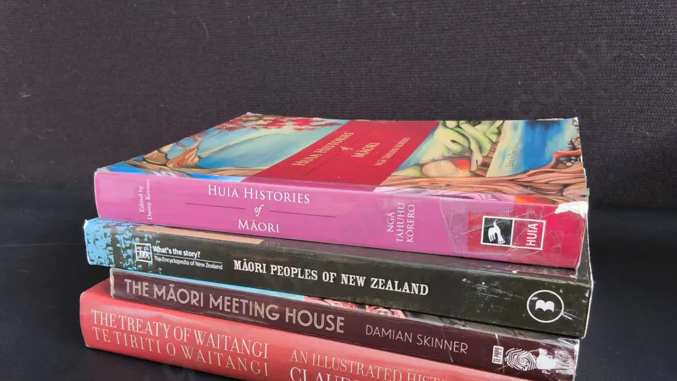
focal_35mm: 30
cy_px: 249
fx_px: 539
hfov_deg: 64.3
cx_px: 336
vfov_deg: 38.6
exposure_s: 1/100
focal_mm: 2.87
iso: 160
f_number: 2
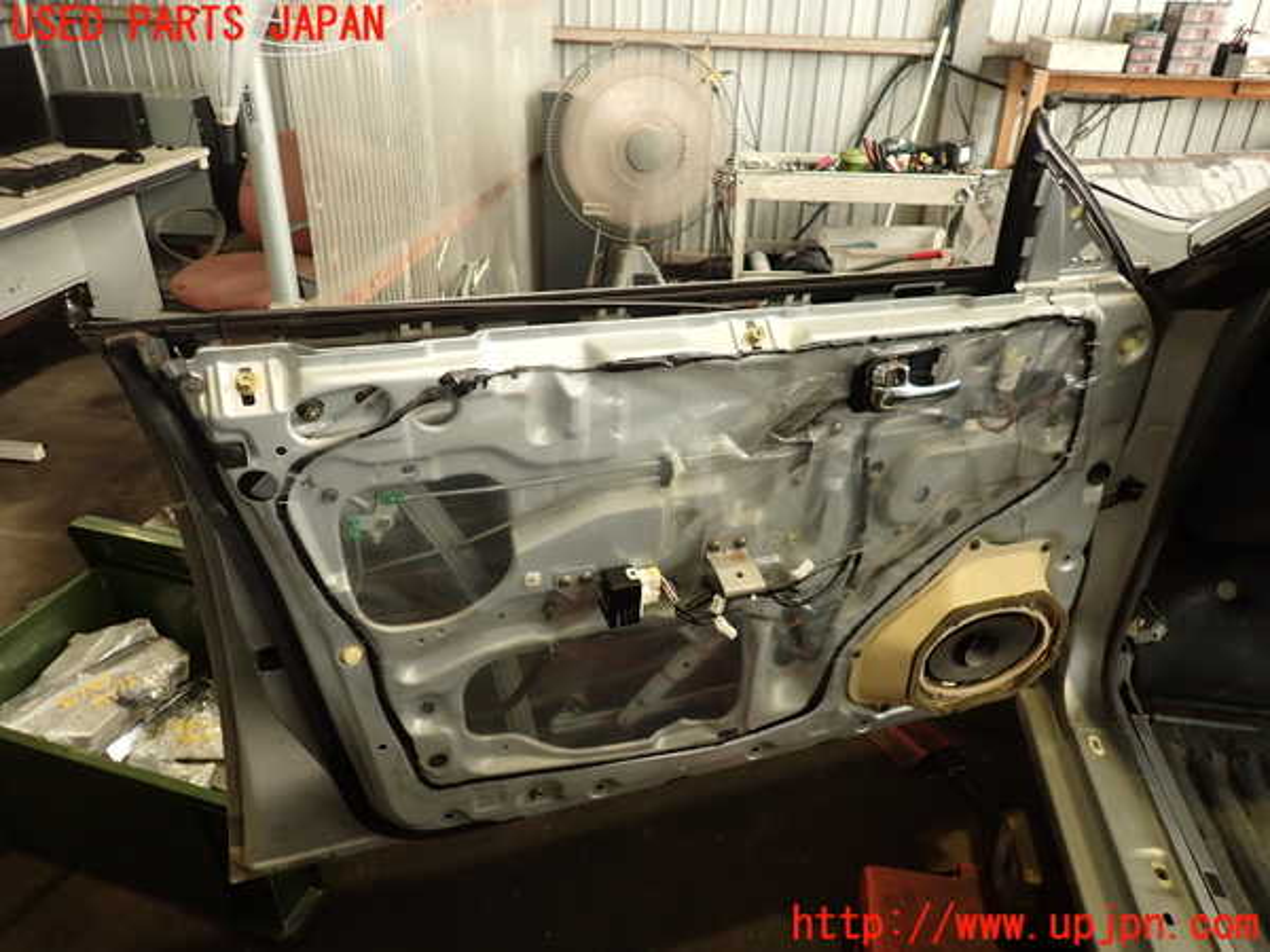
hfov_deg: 69.4
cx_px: 635
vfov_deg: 54.9
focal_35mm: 25
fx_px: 917
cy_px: 476
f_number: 2
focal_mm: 4.5
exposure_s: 1/60
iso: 200
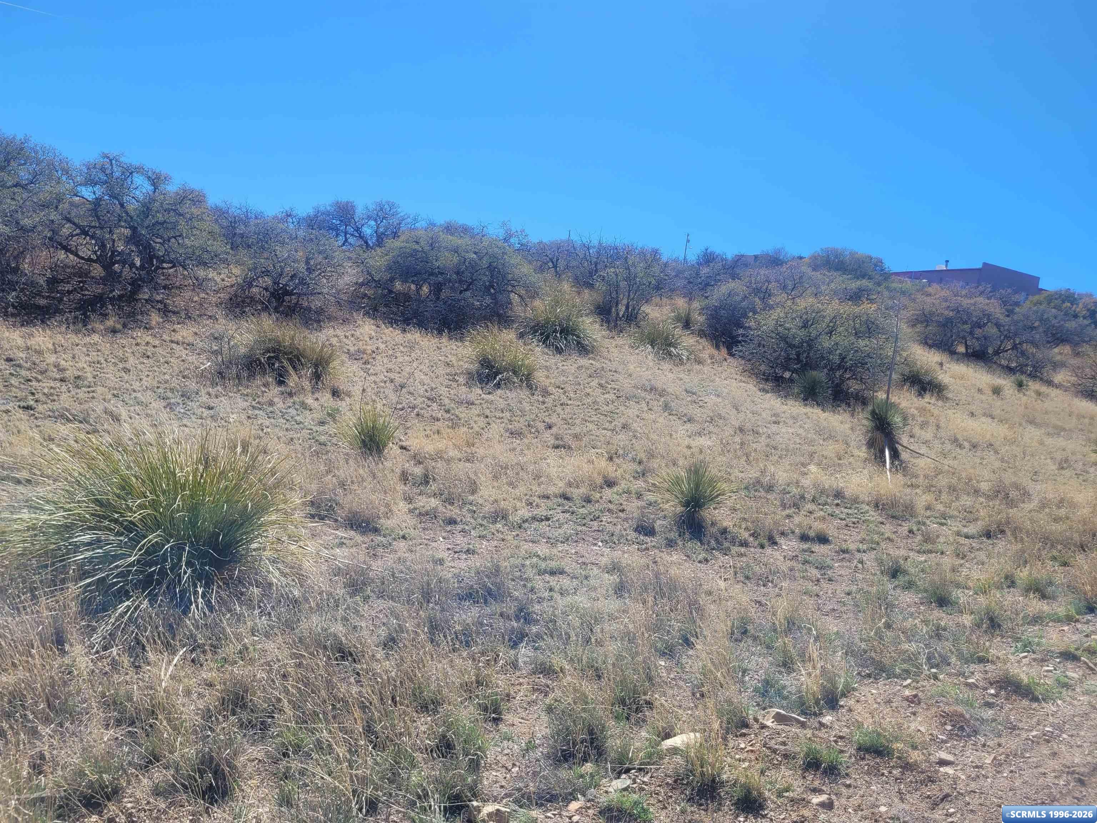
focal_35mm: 26
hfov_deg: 67.3
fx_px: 824
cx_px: 548
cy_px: 412
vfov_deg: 53.1
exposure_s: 1/1889
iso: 40
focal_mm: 5.4
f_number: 1.8
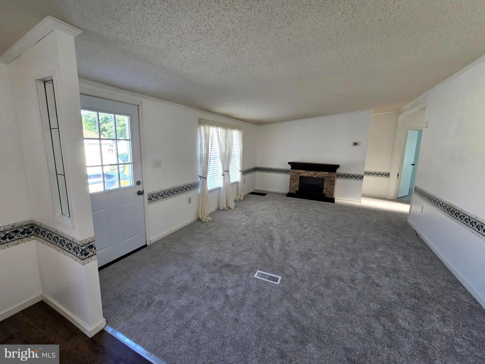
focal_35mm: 13
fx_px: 182
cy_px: 182
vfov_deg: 89.9
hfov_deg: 106.2
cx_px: 242
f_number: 2.2
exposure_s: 1/60
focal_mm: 2.2
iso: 50
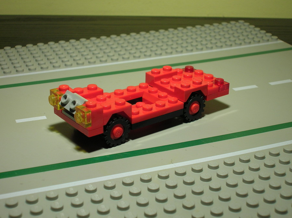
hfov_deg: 29.4
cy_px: 109
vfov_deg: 22.2
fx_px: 556
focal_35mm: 66
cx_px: 146
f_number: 3.8
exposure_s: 1/19
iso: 50
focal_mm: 11
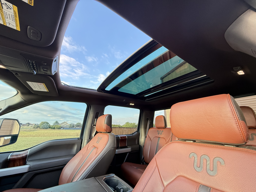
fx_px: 104
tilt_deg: +18.4
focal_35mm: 14
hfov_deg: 102.1
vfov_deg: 85.7
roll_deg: -1.6
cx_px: 128
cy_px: 96
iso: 200
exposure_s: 1/99
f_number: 2.2
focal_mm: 2.22
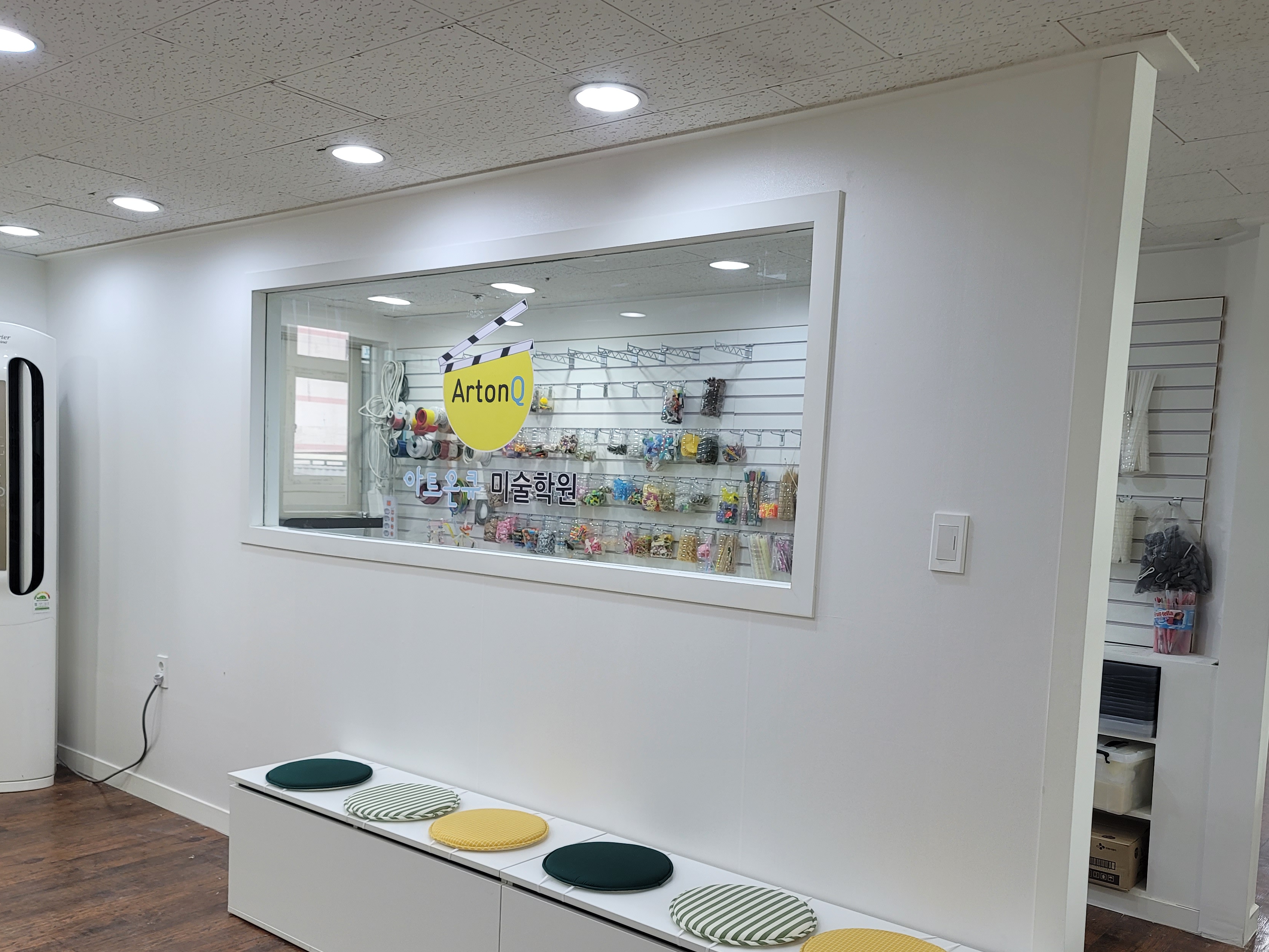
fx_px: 1100
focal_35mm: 30
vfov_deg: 46.6
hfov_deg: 60.0
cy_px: 568
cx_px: 618
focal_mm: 7
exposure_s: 1/120
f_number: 1.8
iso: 160
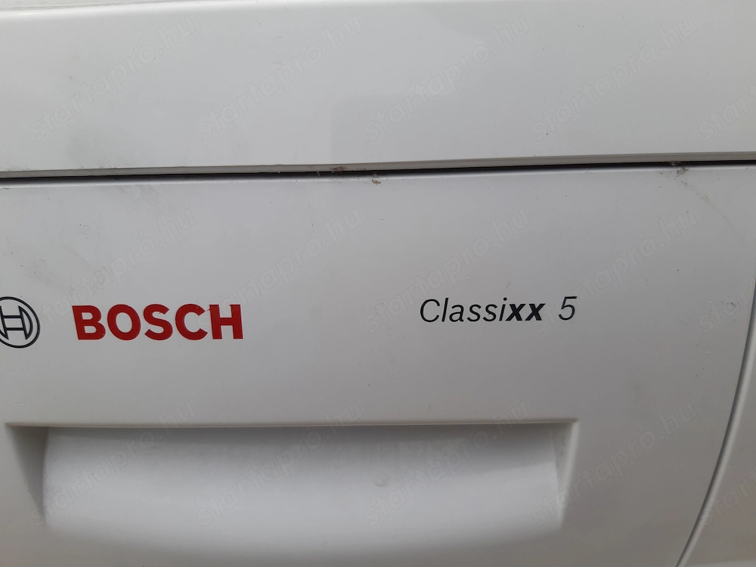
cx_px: 378
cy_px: 284
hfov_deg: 67.3
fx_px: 568
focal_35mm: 26
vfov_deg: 53.1
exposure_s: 1/1639
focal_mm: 3.93
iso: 40
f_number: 1.7
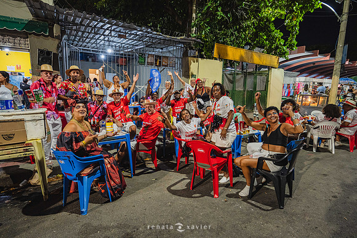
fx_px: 183
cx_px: 178
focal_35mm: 18
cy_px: 119
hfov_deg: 88.4
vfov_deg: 66.0
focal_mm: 18.5
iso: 1250
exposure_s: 1/40
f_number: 4
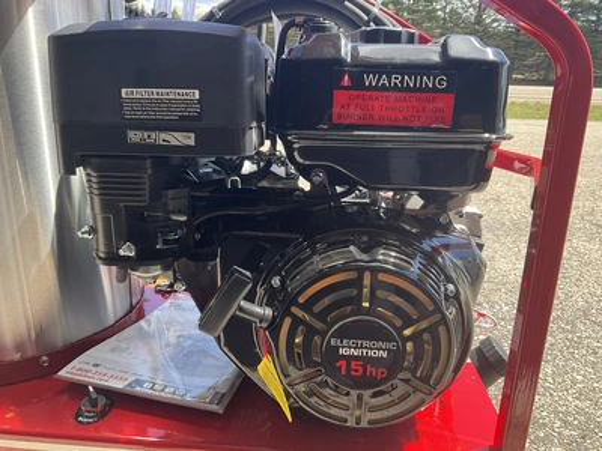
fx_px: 504
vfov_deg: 48.2
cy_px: 226
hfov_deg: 61.7
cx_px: 301
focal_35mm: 29
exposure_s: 1/268
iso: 25
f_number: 1.8
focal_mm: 3
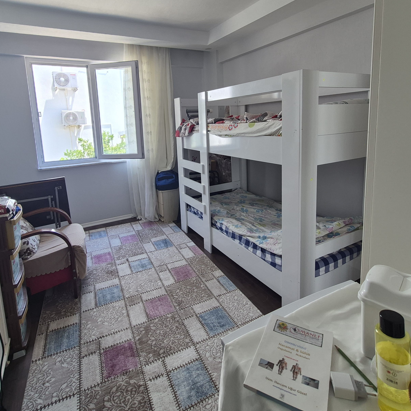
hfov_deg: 77.6
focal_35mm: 19
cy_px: 160
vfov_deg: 76.6
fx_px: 255
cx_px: 197
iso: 50
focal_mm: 1.74
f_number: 2.2
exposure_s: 1/50
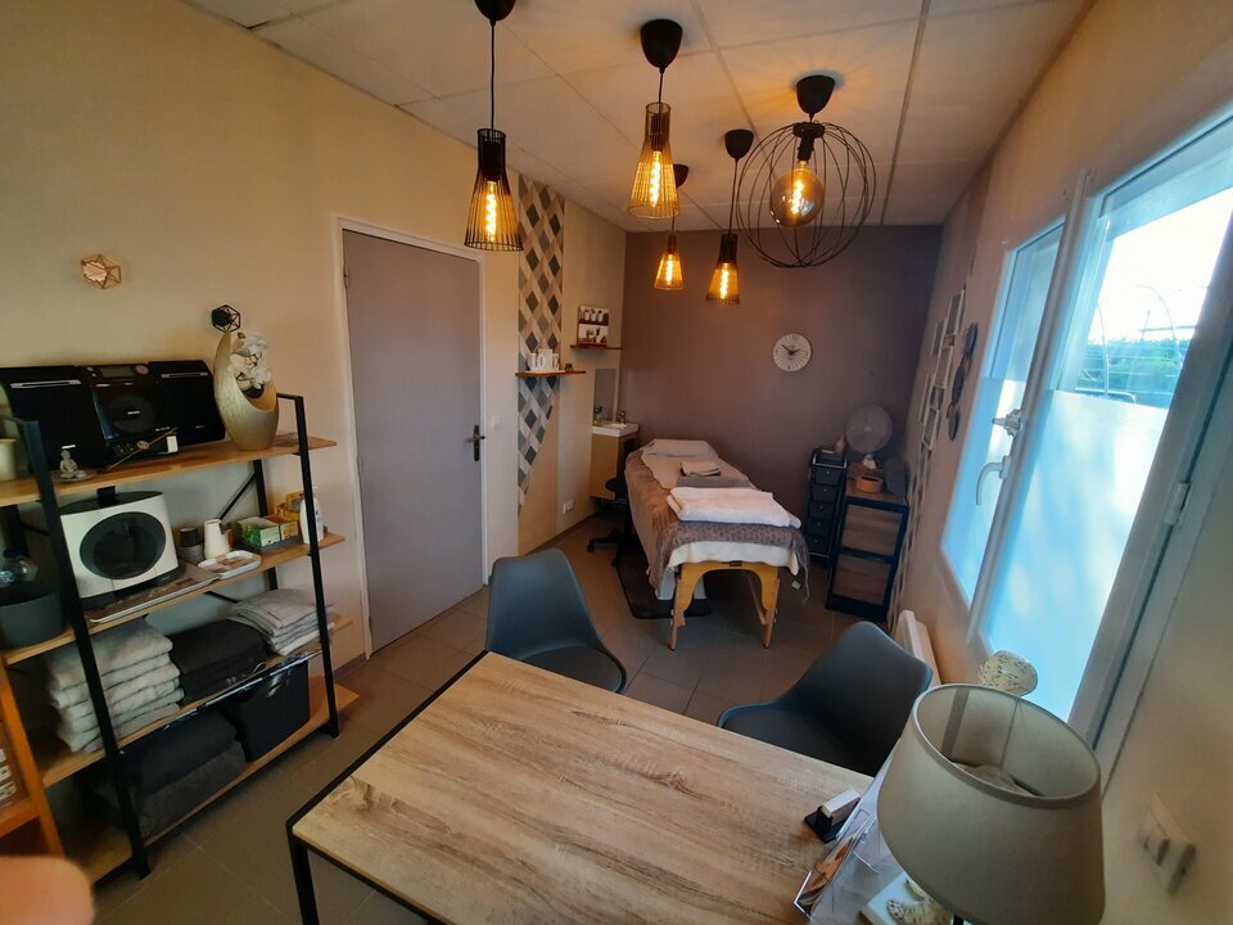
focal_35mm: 13
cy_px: 462
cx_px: 616
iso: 125
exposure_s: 1/50
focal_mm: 1.74
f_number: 2.2
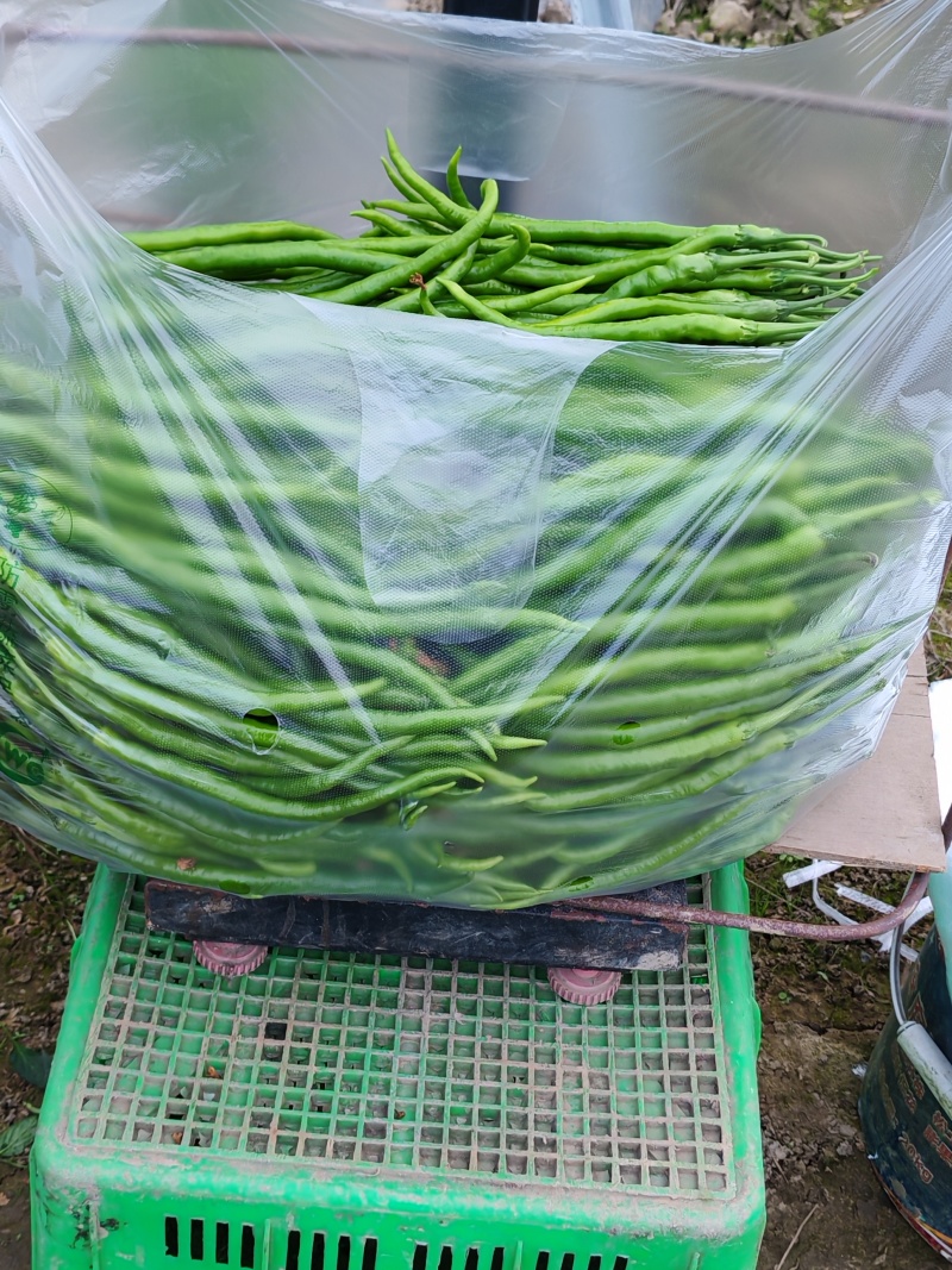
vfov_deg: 38.9
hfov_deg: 29.7
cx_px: 476
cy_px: 635
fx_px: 1797
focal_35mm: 49
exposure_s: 1/50
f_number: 1.95
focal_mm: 5.52
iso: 200
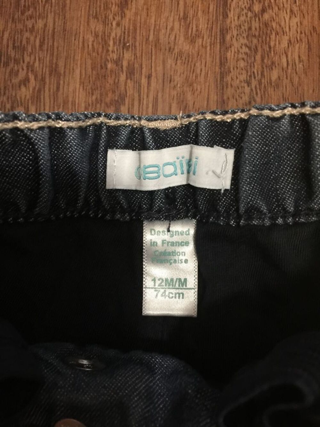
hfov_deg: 48.2
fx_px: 357
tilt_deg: -86.1
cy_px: 214
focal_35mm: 29
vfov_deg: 61.7
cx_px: 160
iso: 125
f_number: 2.2
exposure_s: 1/8
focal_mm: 4.15
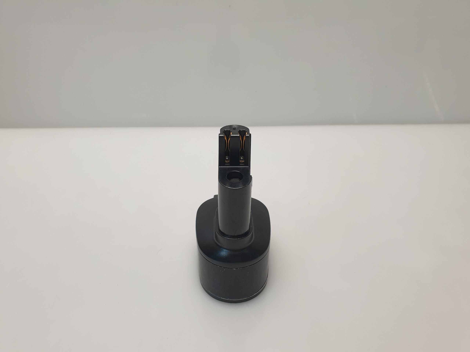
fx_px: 353
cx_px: 235
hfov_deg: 67.3
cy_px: 176
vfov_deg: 53.1
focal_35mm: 26
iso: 50
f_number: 2.4
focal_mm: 4.3
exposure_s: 1/50
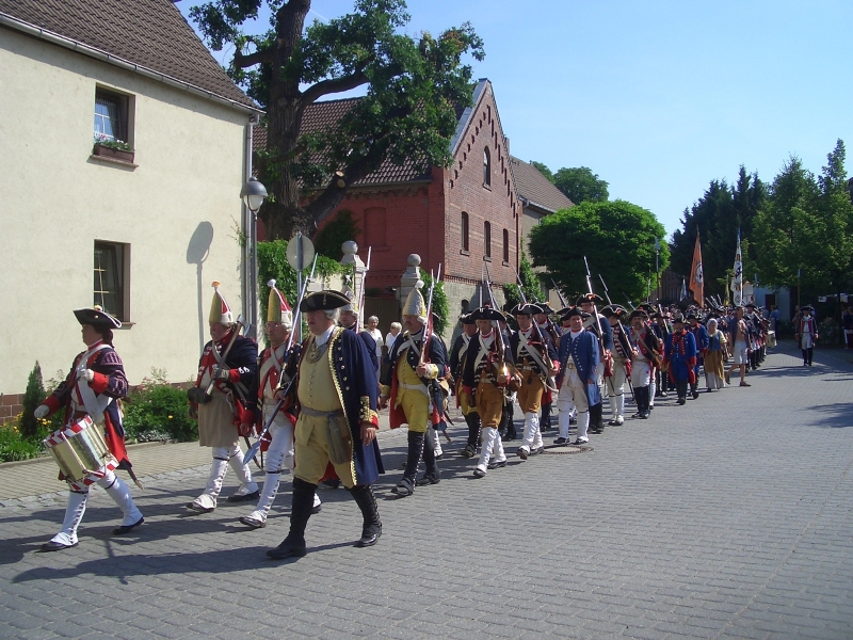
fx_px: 862
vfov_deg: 40.7
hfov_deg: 52.6
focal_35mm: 35
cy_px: 320
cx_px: 426
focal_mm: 5.8
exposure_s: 1/500
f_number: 4.3
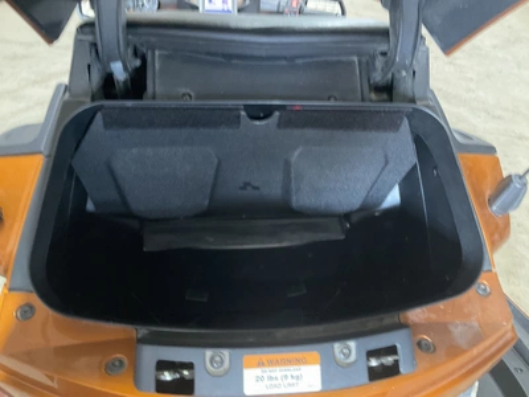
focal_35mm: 29
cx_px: 264
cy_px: 198
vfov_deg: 48.2
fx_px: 443
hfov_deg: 61.7
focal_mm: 3
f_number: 1.8
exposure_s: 1/30
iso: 400
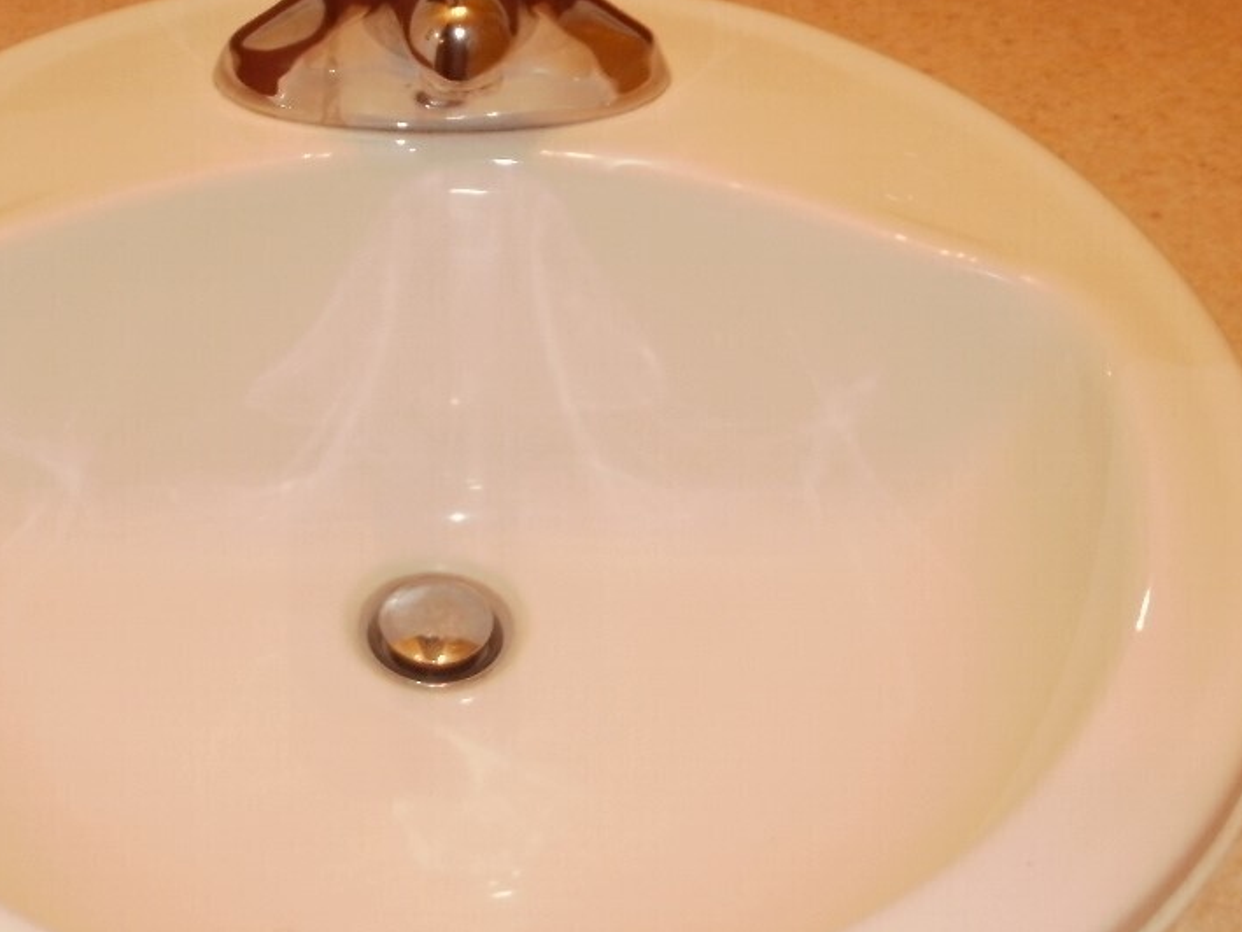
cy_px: 573
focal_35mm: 65
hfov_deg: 29.6
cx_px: 399
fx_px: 2333
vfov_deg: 22.5
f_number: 3.5
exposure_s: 1/30
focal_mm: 6.3
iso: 125
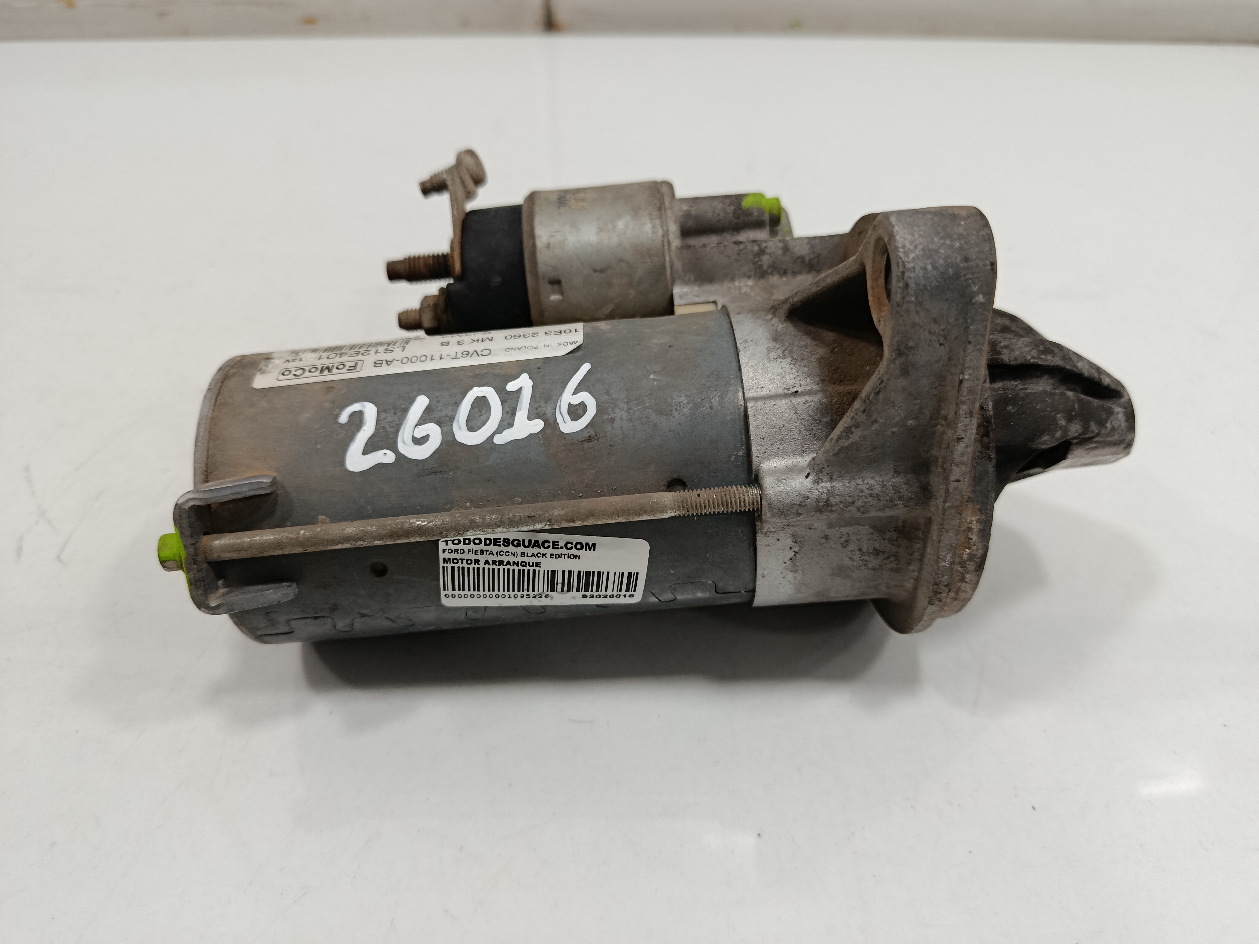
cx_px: 630
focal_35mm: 24
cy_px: 472
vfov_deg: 56.8
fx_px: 873
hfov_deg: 71.6
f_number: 1.7
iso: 1096
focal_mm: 5.24
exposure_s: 1/100
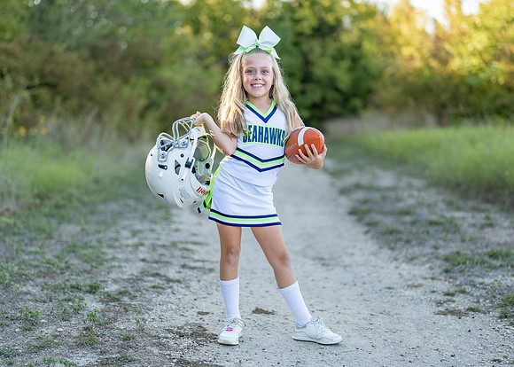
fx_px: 903
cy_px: 188
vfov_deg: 23.0
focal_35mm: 62
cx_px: 256
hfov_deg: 31.8
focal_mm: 50
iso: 100
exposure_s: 1/1000
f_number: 1.2
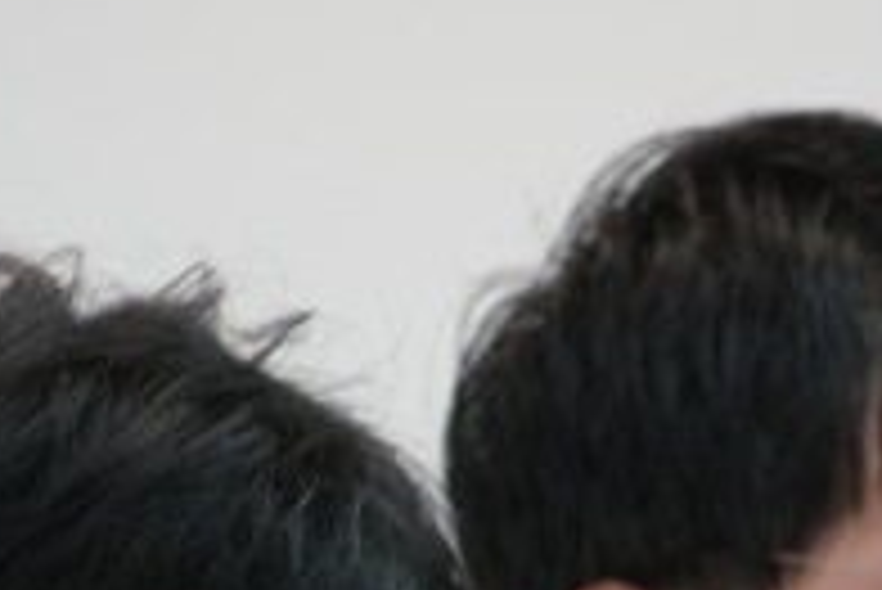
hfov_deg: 2.5
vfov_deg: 1.7
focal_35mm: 810
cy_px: 1646
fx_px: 19859
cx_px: 846
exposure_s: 1/125
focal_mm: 85
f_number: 1.8
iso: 250
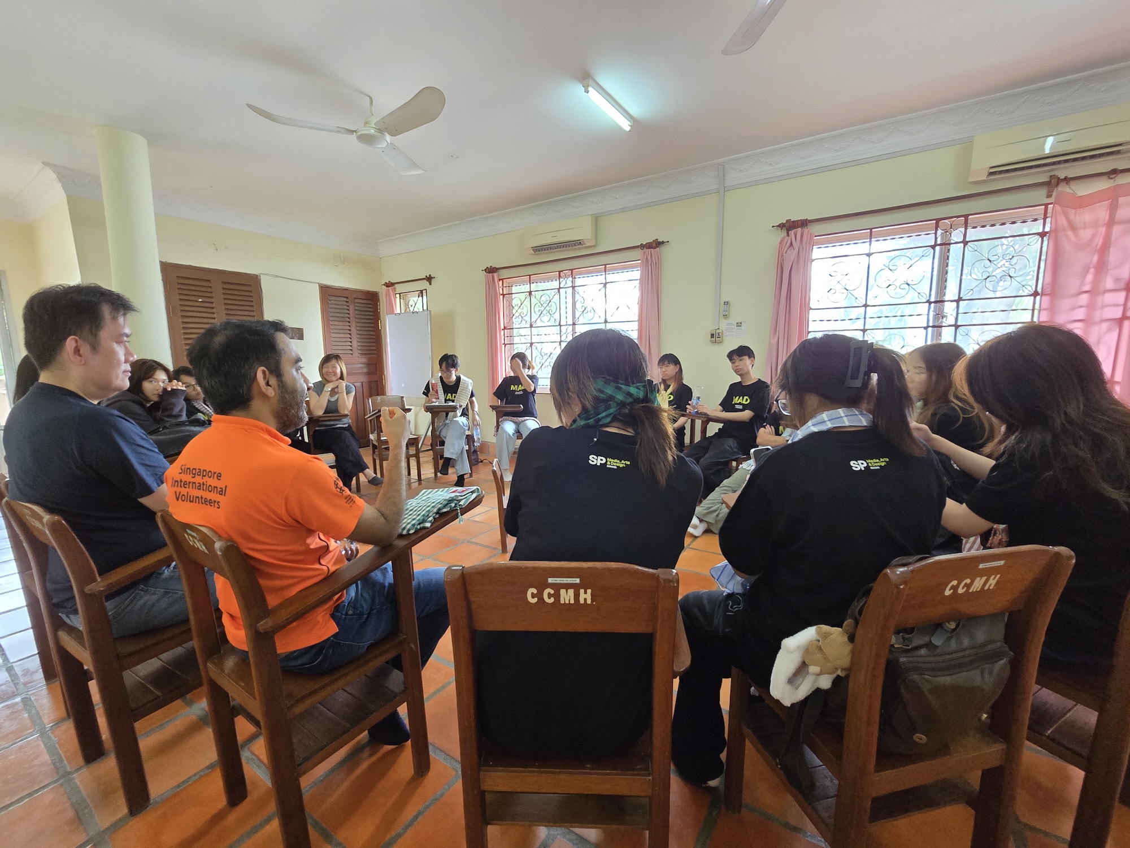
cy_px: 424
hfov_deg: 106.2
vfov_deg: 89.9
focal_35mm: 13
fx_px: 424
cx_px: 565
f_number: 2.2
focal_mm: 2.2
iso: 500
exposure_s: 1/50
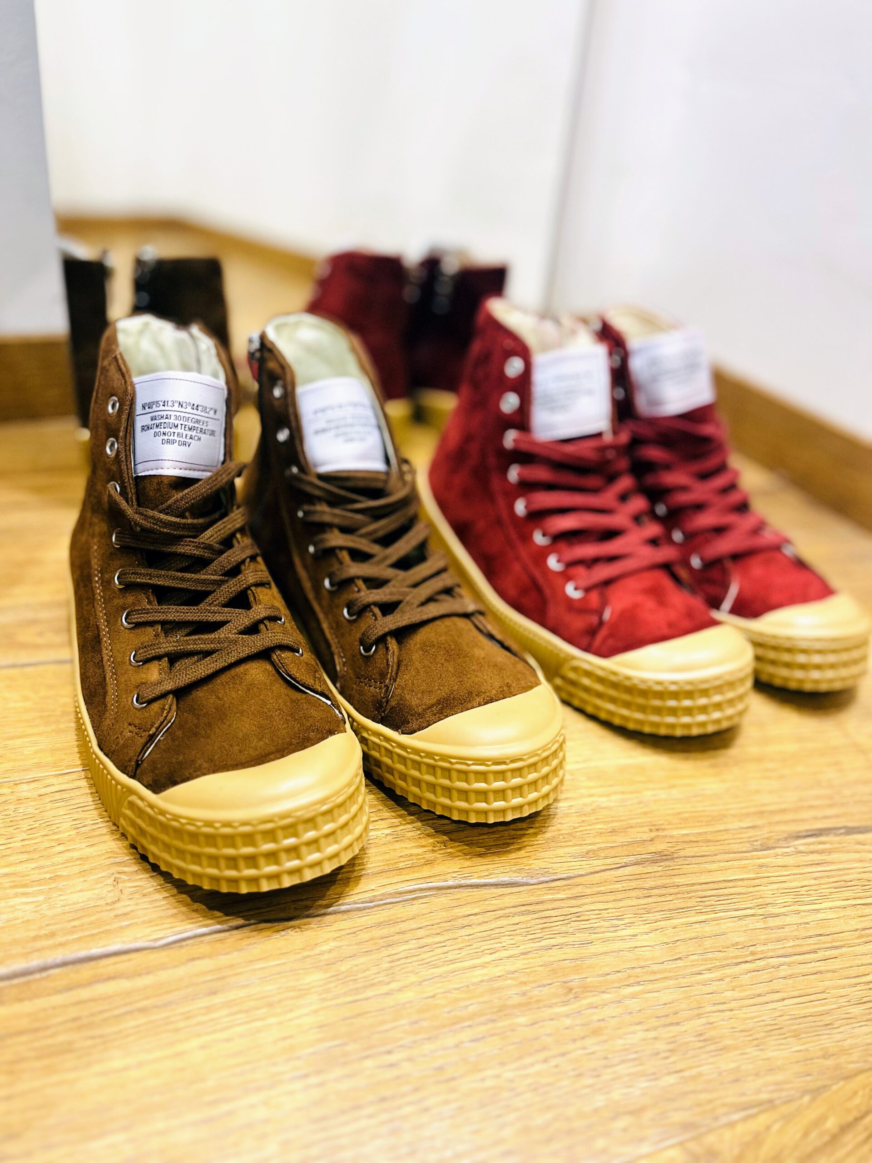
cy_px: 582
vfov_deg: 67.3
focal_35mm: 26
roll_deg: -7.9
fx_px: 873
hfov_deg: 53.1
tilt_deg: -32.8
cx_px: 436
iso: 250
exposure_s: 1/60
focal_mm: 5.1
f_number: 1.6
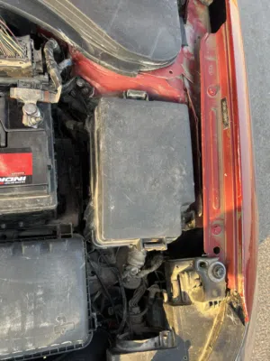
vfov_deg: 67.3
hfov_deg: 53.1
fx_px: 270
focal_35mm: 26
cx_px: 135
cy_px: 180
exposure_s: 1/121
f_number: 1.5
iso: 50
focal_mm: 5.7
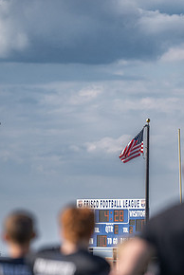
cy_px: 166
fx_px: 2952
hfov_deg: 3.6
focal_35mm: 386
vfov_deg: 5.3
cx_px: 142
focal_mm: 185
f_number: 2.8
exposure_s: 1/5000
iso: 250
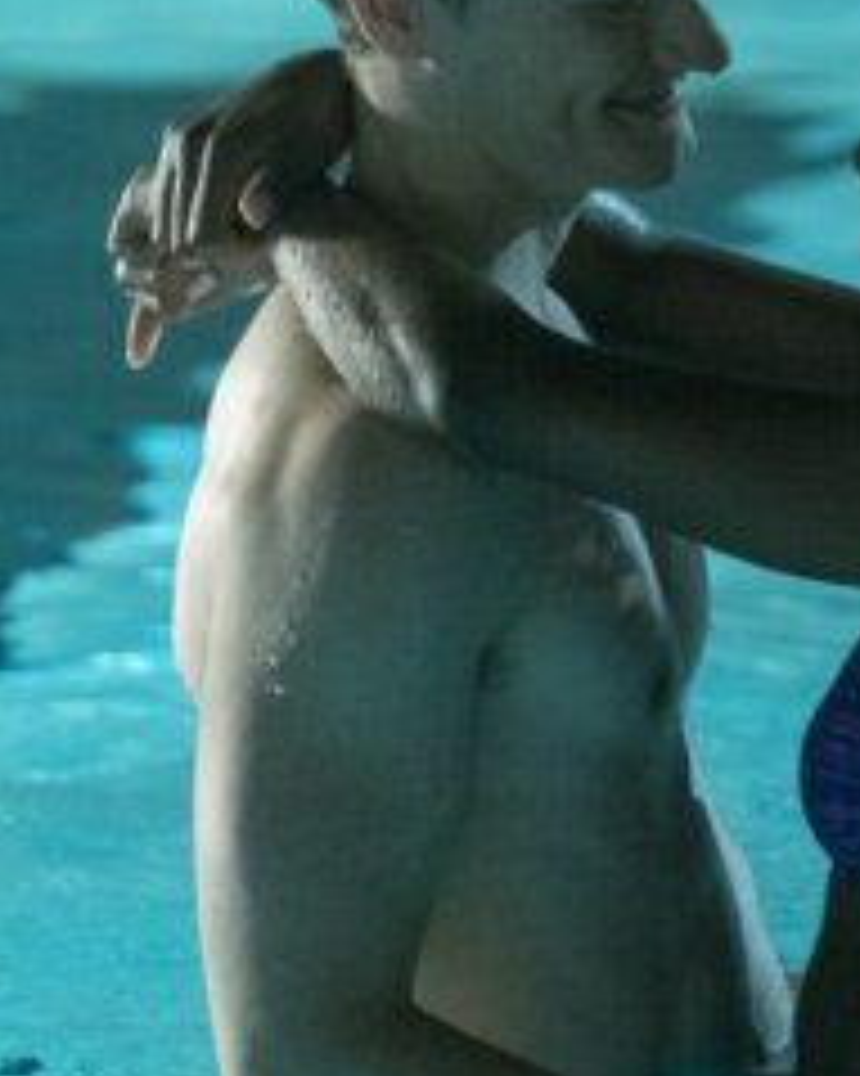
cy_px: 385
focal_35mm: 436
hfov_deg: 3.5
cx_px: 725
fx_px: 13881
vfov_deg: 4.4
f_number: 3.2
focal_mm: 191
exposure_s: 1/100
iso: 6400
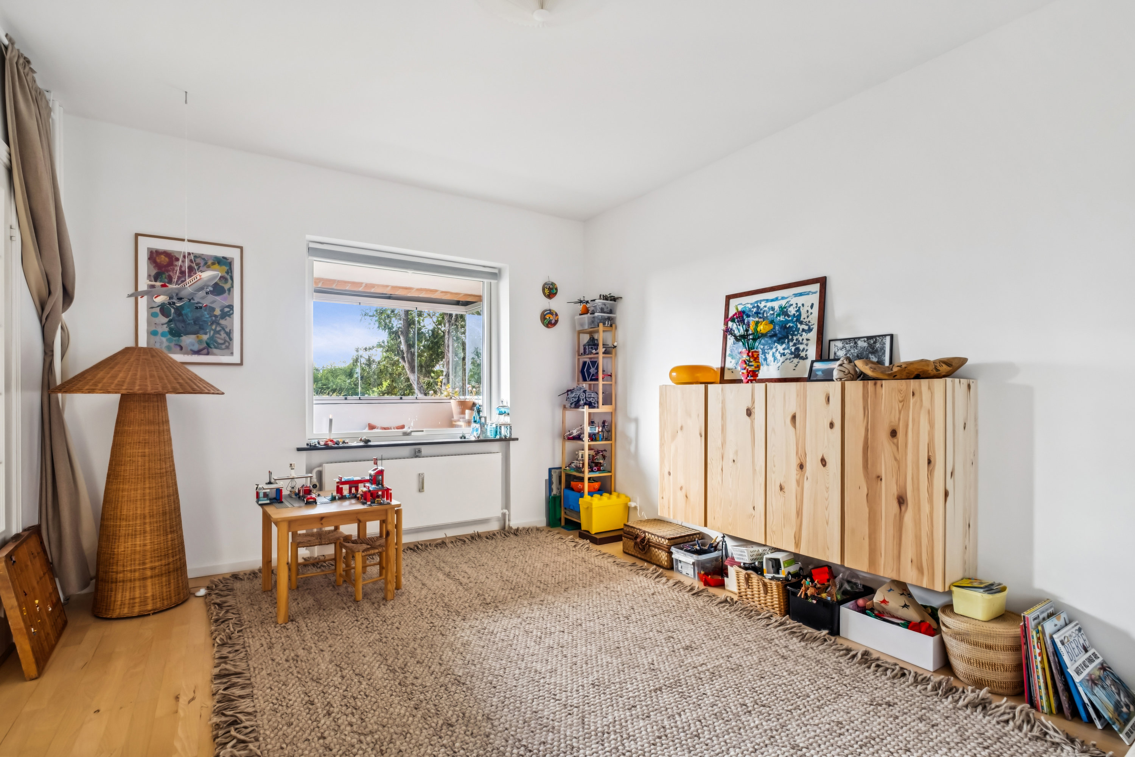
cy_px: 378
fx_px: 536
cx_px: 568
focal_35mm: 17
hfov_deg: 93.3
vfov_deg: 70.4
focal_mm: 11
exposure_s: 1/8
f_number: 8
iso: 800
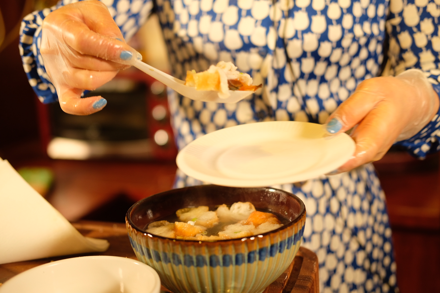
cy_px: 146
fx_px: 648
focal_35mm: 53
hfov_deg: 37.5
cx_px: 220
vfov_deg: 25.5
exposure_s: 1/90
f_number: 2
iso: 400
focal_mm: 35
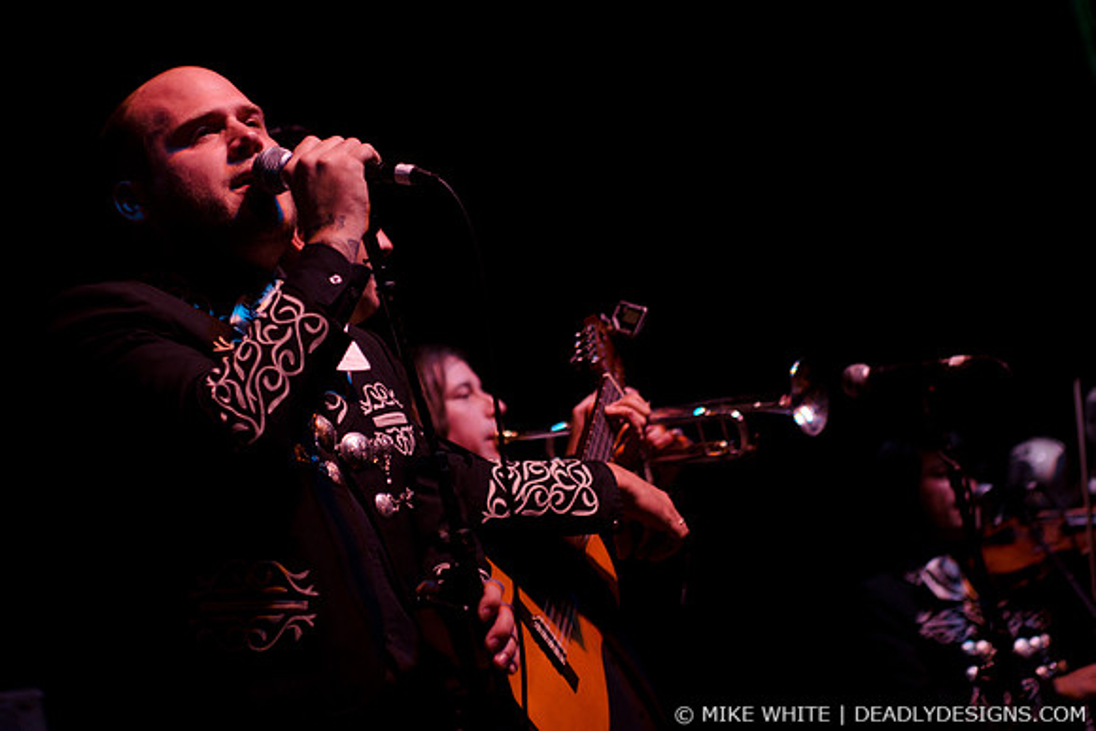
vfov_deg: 13.0
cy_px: 366
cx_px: 548
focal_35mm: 105
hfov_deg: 19.5
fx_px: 3197
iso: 1000
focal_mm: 70
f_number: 3.8
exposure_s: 1/320
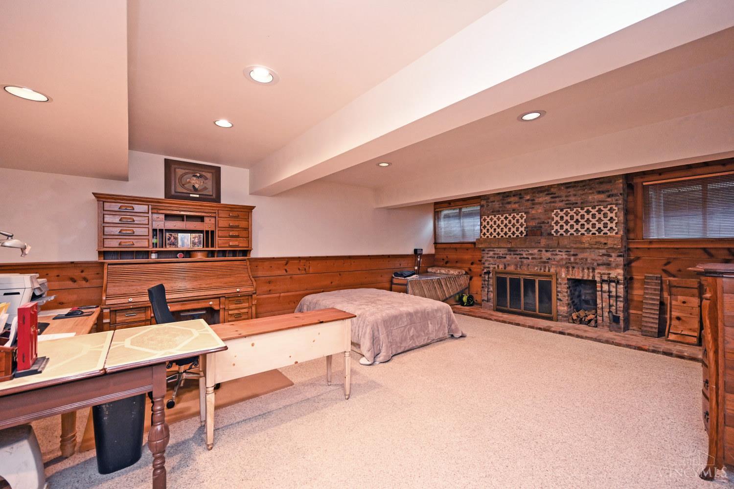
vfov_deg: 81.2
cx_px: 367
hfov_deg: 104.3
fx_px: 285
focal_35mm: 14
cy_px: 244
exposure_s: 1/60
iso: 1800
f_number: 4
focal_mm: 14
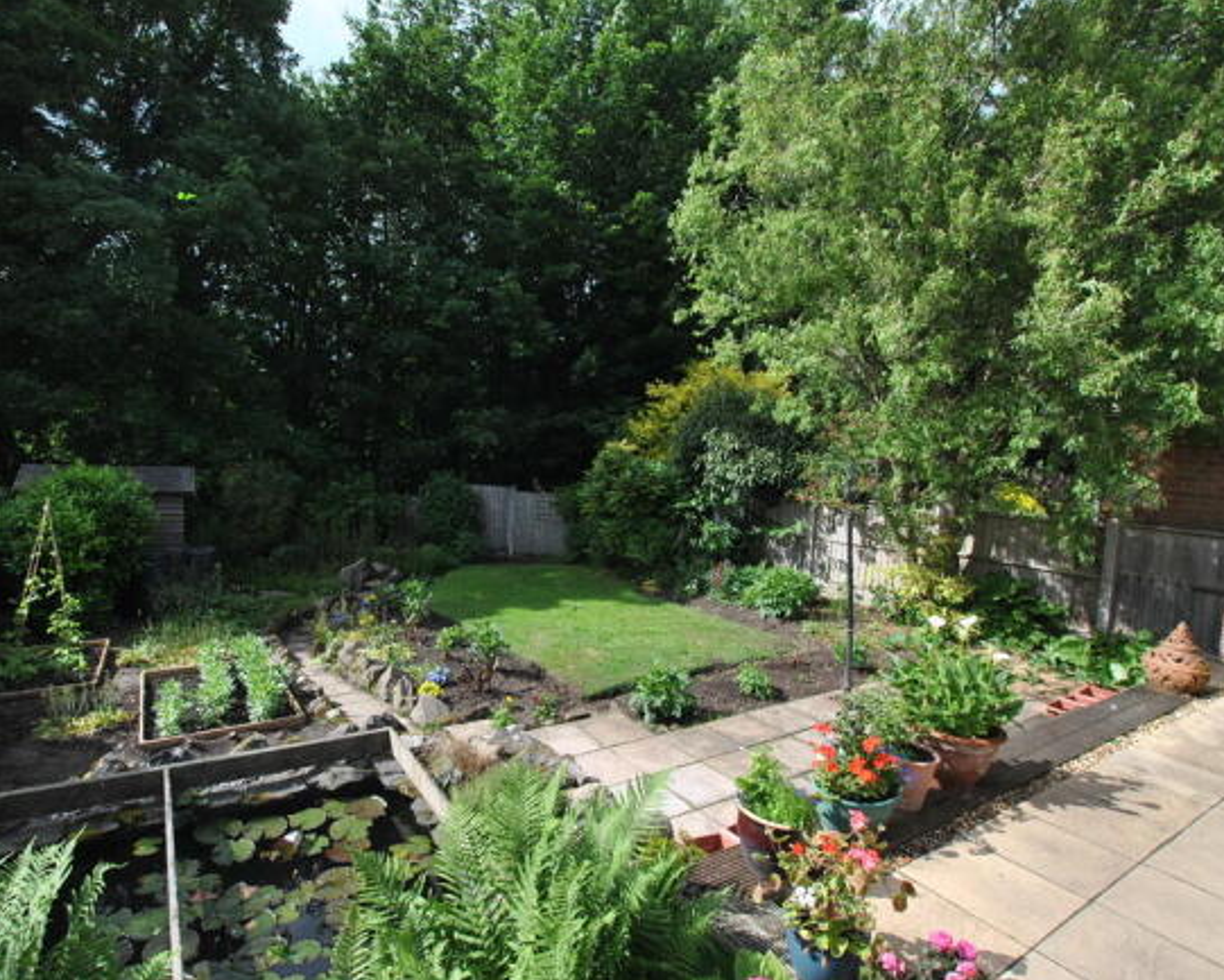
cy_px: 488
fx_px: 616
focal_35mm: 17
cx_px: 519
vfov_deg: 77.0
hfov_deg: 89.0
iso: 100
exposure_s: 1/160
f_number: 6.3
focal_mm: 10
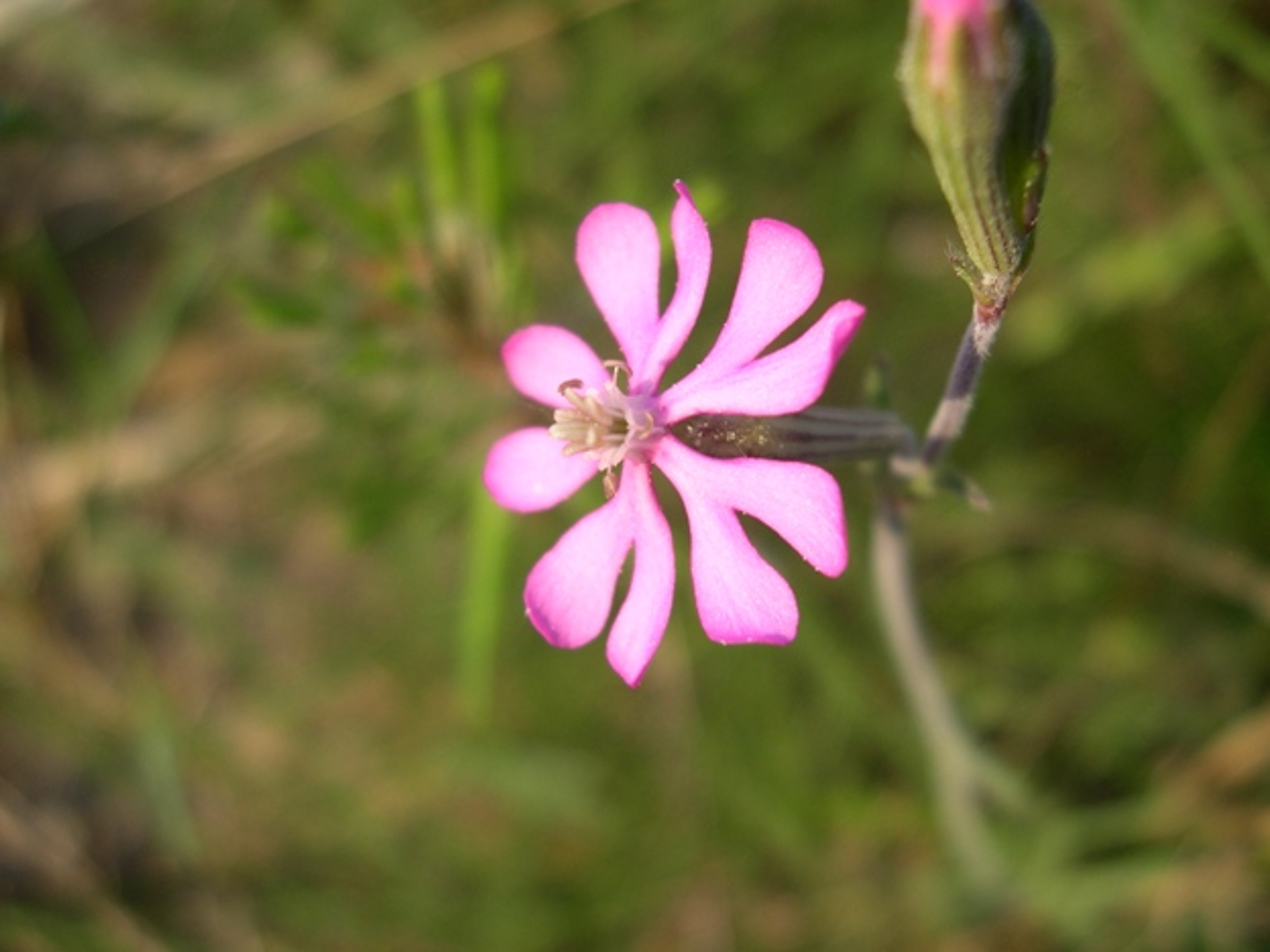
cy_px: 476
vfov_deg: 36.8
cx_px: 643
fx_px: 1431
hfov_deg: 47.9
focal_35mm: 39
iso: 100
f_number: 2.8
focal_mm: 8
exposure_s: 1/612
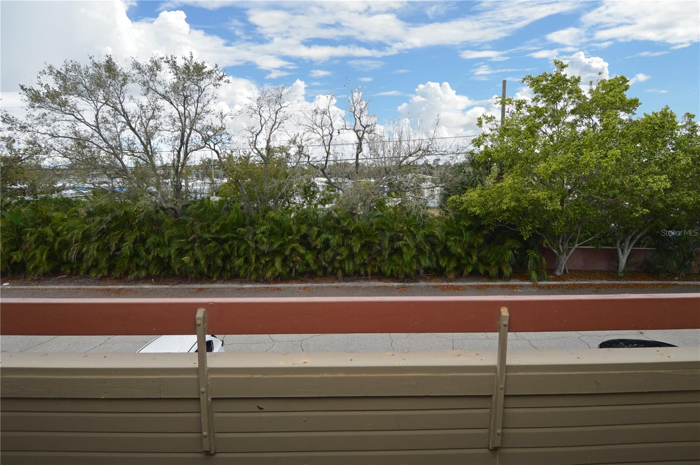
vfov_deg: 67.3
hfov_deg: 90.1
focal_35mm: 18
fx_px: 350
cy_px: 232
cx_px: 350
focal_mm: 12
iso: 100
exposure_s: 1/200
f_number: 7.1
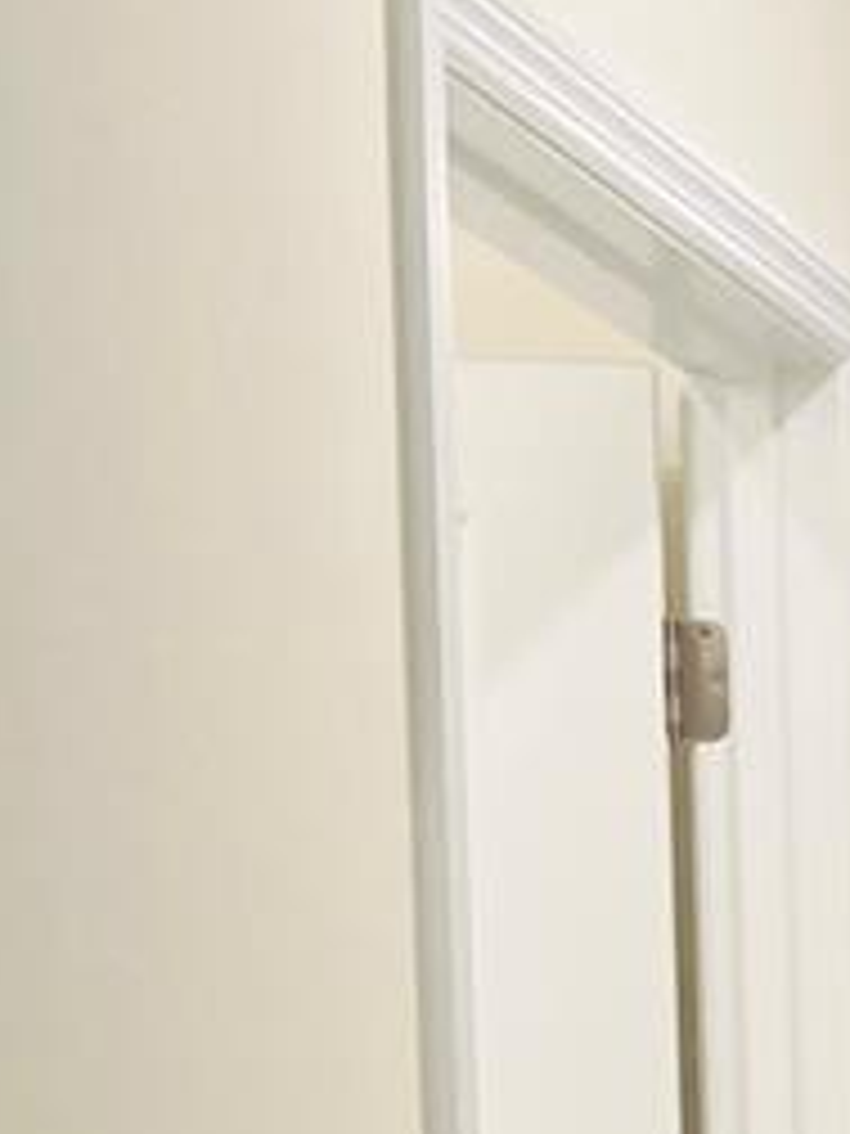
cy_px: 1598
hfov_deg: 11.3
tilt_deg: -6.3
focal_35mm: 124
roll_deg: +0.2
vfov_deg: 15.0
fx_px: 4060
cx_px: 1412
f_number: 1.5
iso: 100
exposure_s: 1/120
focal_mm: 5.7
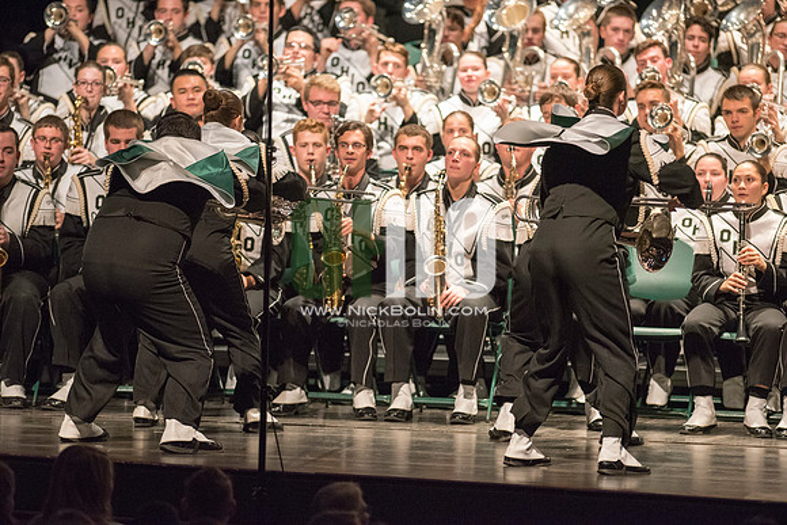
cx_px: 394
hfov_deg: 6.9
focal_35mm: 300
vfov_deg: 4.6
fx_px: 6560
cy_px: 262
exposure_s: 1/500
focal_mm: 300
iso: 4000
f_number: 2.8
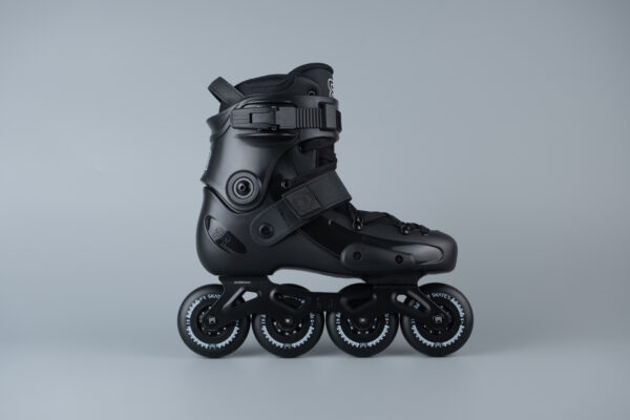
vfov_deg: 26.5
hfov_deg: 38.9
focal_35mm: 51
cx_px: 315
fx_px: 892
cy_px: 210
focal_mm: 34.2
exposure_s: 1/100
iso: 250
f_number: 5.6
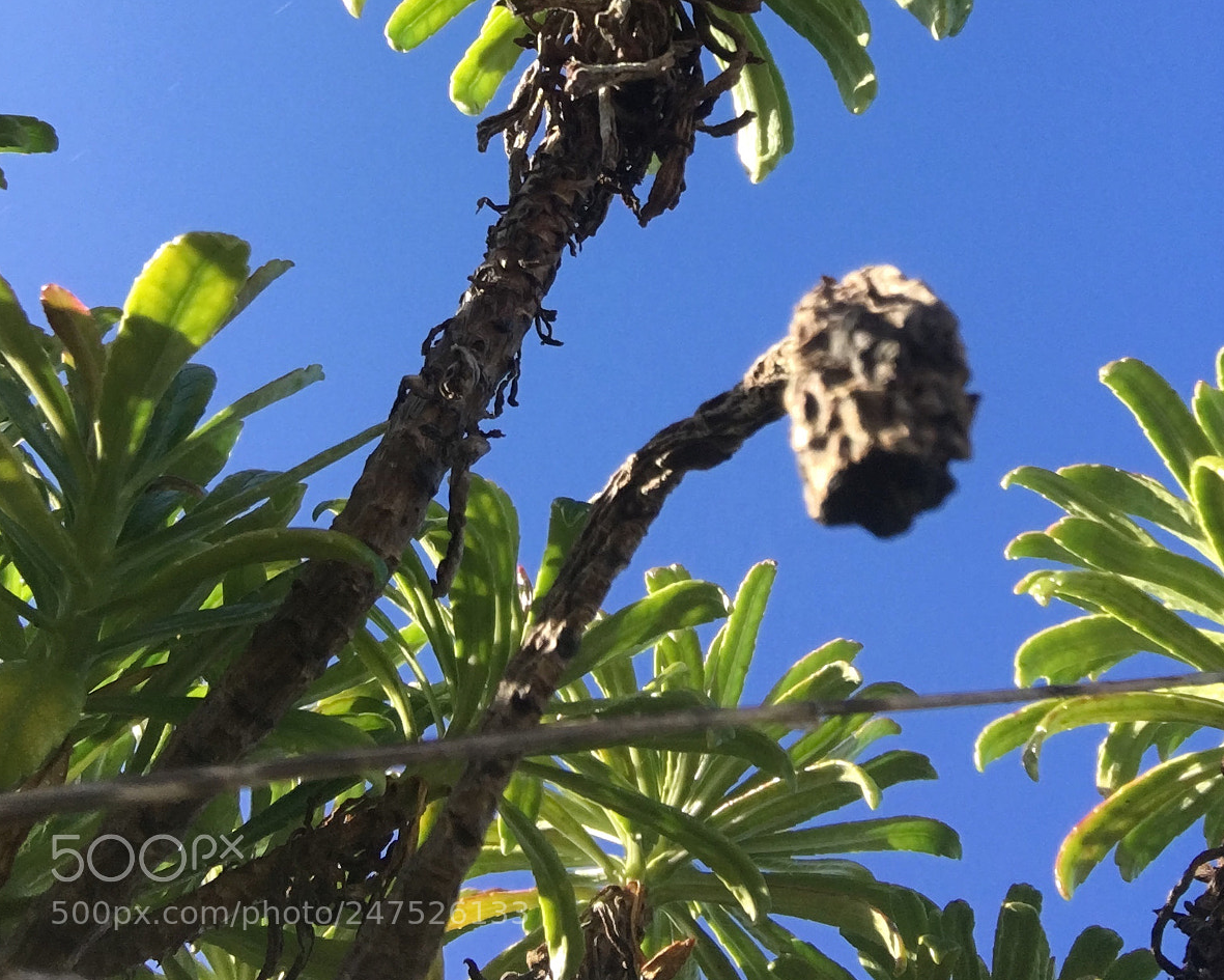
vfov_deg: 35.1
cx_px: 608
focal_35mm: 41
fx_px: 1485
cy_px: 165
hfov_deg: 44.8
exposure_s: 1/686
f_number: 2.2
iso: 32
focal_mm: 2.65
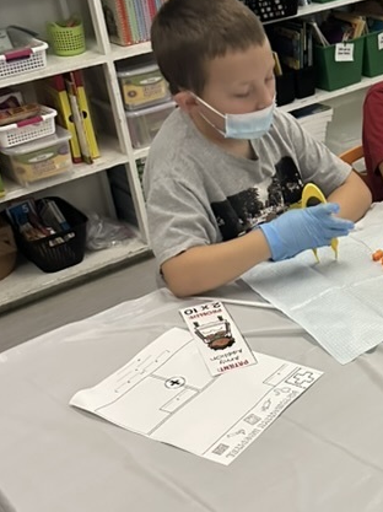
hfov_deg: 22.8
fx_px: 872
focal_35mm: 59
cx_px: 459
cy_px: 276
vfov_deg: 32.7
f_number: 1.78
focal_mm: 6.86
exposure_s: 1/40
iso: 1000
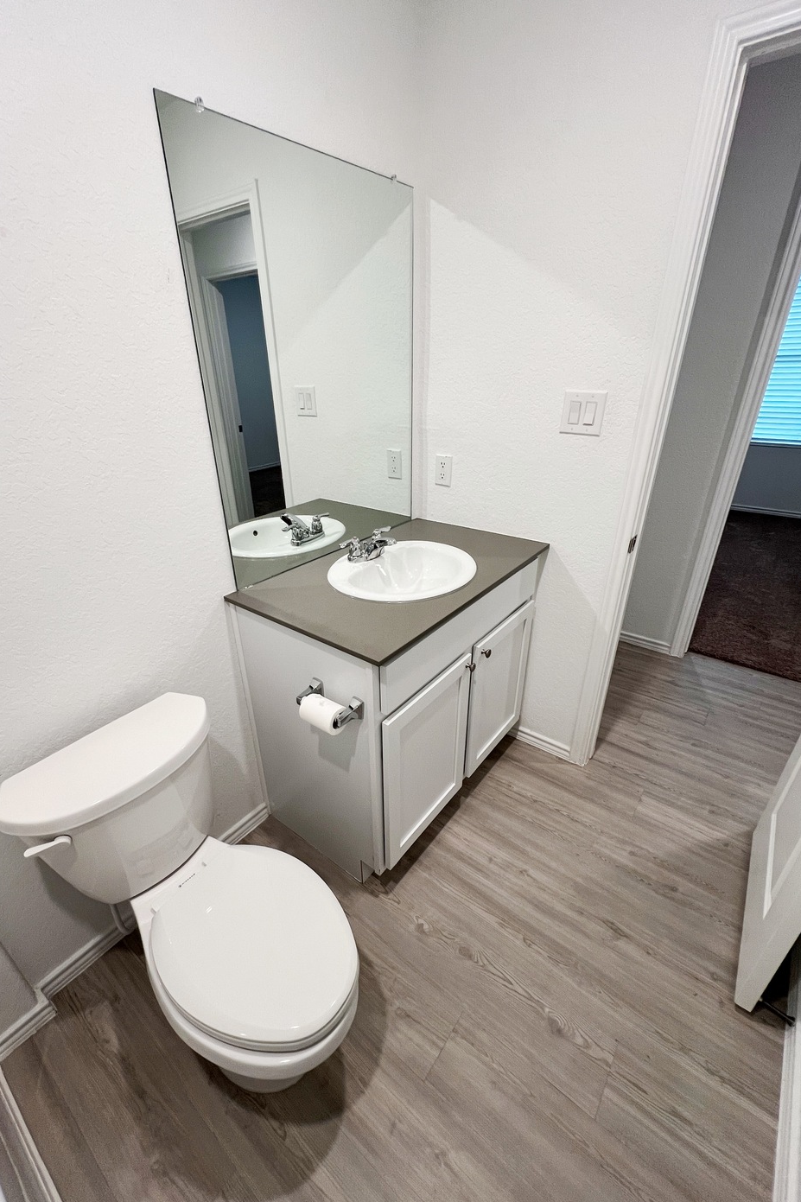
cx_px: 380
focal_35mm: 14
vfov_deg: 104.2
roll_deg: +2.3
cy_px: 615
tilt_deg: -26.1
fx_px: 467
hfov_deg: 81.1
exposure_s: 1/120
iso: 160
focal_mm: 1.57
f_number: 1.8
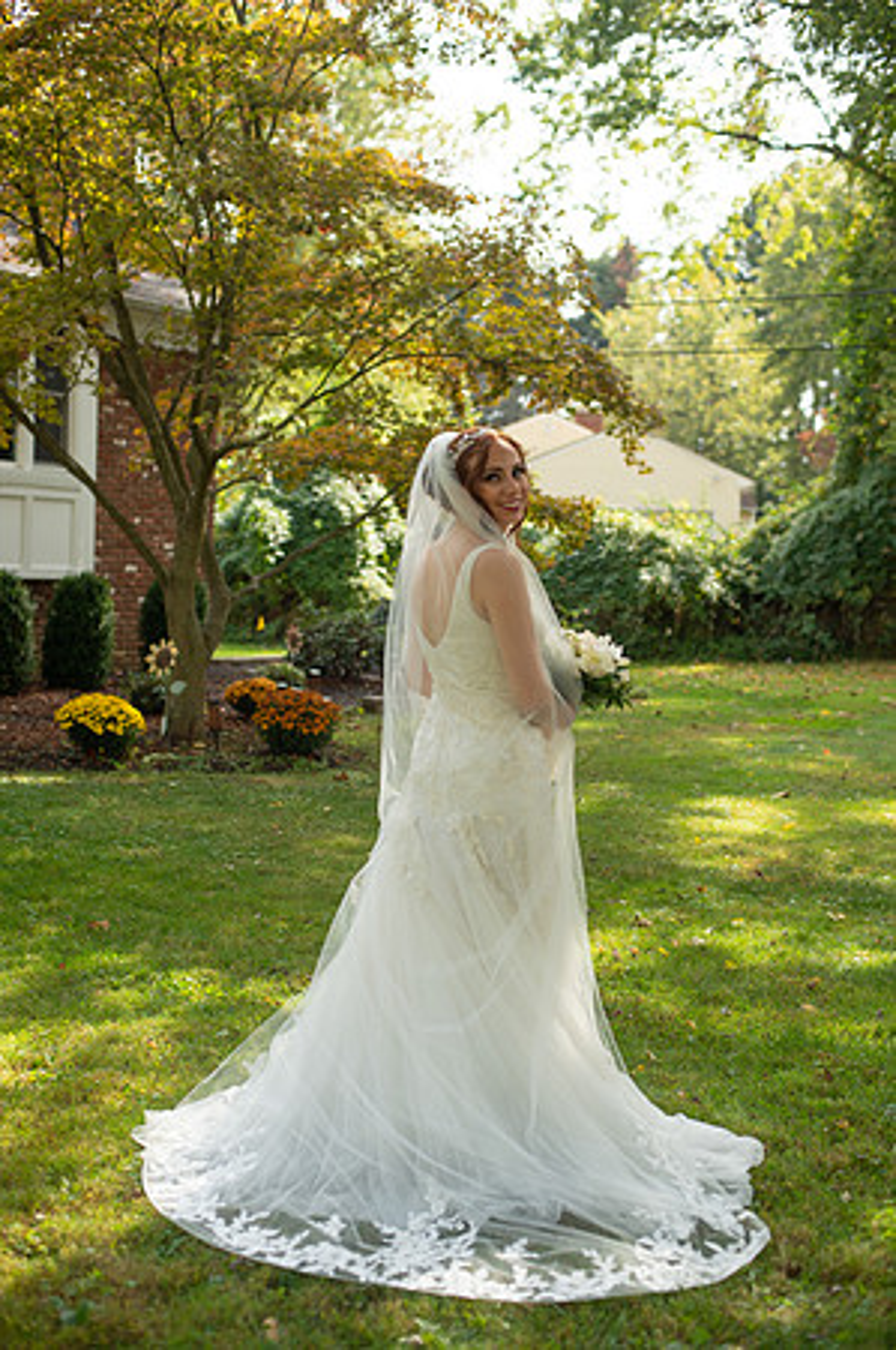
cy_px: 675
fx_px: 1871
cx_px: 448
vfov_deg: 39.6
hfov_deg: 26.9
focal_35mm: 50
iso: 320
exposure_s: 1/1600
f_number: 3.2
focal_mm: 50
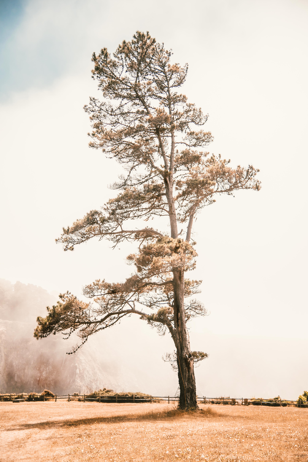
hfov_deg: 26.0
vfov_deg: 38.2
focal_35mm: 52
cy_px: 231
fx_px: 667
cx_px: 154
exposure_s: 1/800
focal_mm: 52
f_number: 4
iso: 125
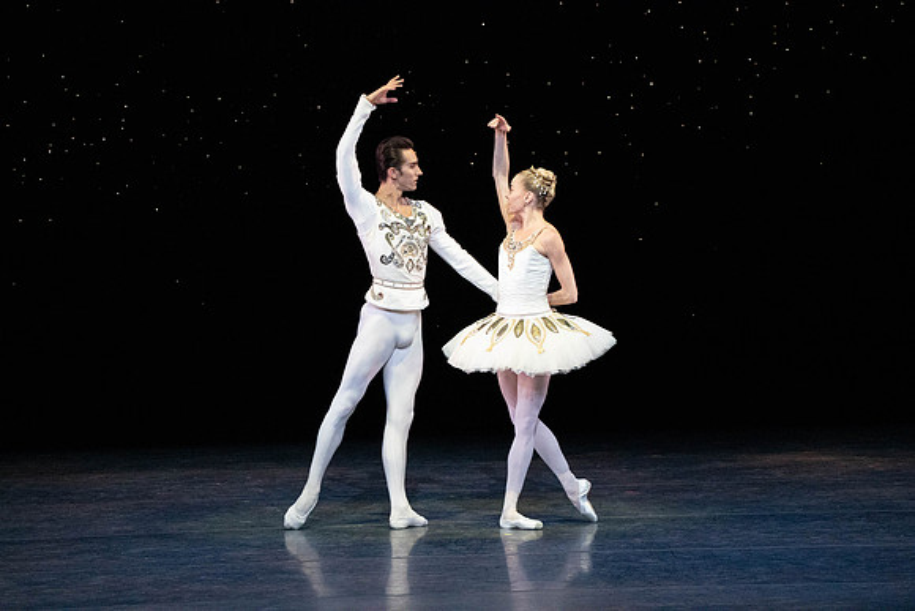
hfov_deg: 6.5
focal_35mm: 318
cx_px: 458
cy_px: 306
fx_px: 8084
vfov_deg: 4.3
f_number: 11
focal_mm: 318
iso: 20000
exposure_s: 1/400
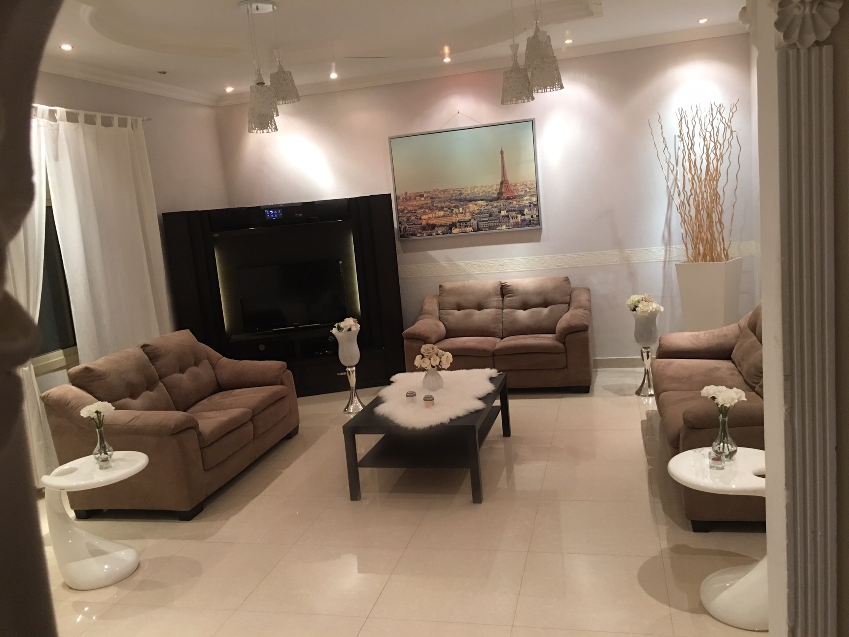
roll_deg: +5.9
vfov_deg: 48.2
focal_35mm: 29
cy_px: 318
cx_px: 424
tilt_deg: -7.4
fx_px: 711
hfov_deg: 61.7
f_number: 2.2
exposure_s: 1/15
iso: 80
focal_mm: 4.15
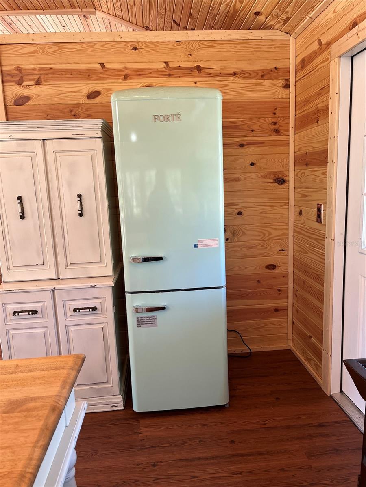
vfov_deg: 67.3
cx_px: 183
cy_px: 244
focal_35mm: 26
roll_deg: +3.6
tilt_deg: -10.1
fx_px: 367
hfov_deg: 53.1
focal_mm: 5.1
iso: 100
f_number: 1.6
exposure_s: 1/60
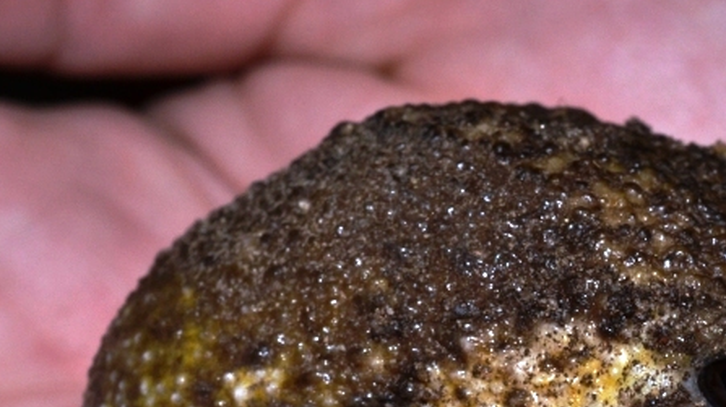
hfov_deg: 14.8
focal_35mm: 144
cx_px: 668
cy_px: 377
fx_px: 2771
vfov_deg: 8.4
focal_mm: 40
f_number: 20
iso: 200
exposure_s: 1/200
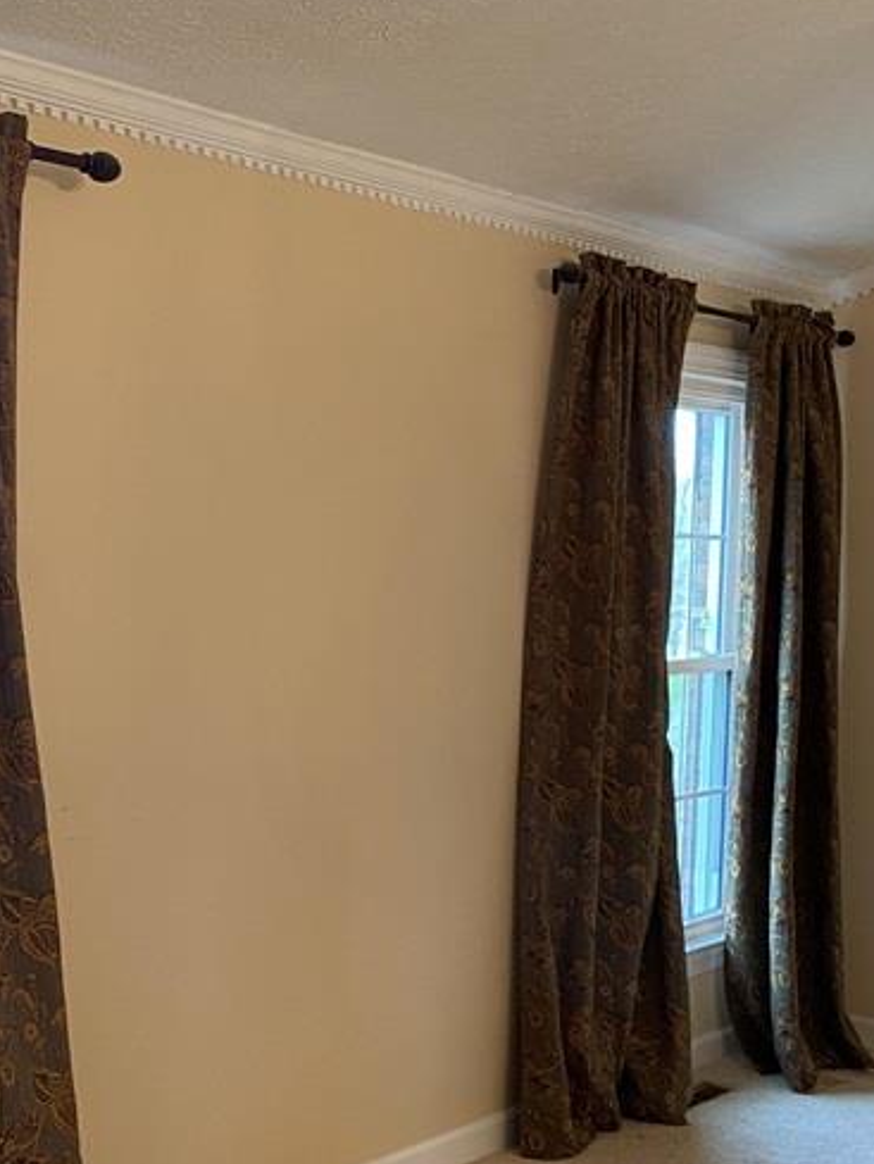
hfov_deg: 28.0
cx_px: 169
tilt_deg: -1.8
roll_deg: -2.3
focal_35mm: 51
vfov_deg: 37.5
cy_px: 631
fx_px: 1716
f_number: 1.8
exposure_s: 1/60
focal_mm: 4.25
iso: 160
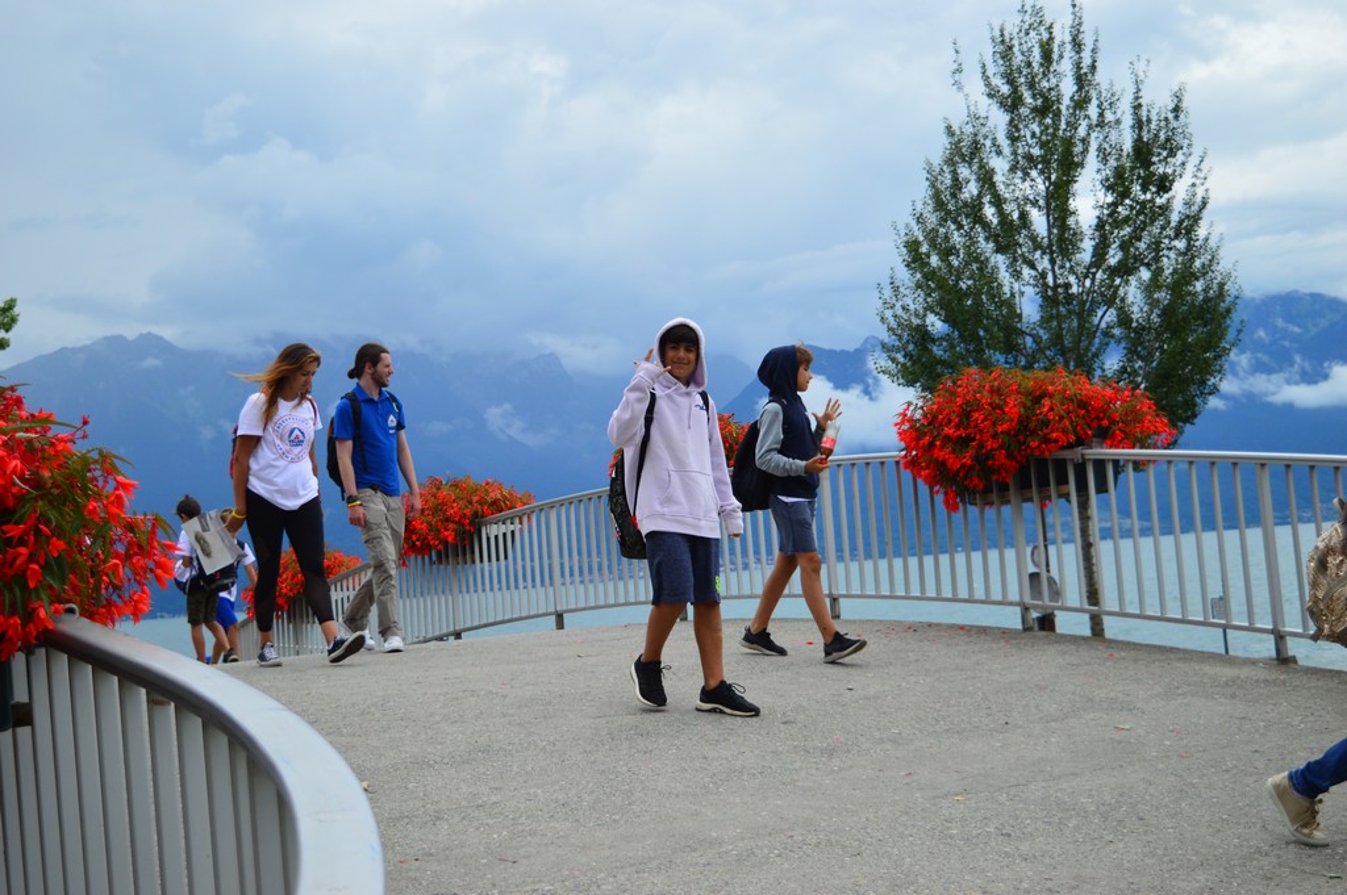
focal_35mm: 51
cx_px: 674
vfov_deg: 26.4
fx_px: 1907
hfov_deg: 38.9
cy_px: 448
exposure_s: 1/1250
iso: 200
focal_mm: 34
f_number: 4.5
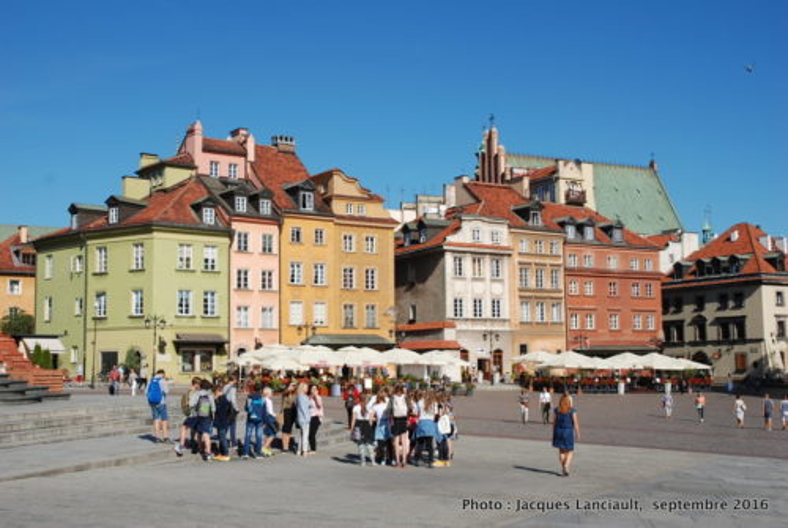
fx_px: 954
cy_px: 264
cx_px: 394
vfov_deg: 30.9
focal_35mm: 44
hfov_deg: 44.9
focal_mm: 29
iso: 100
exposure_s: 1/320
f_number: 9
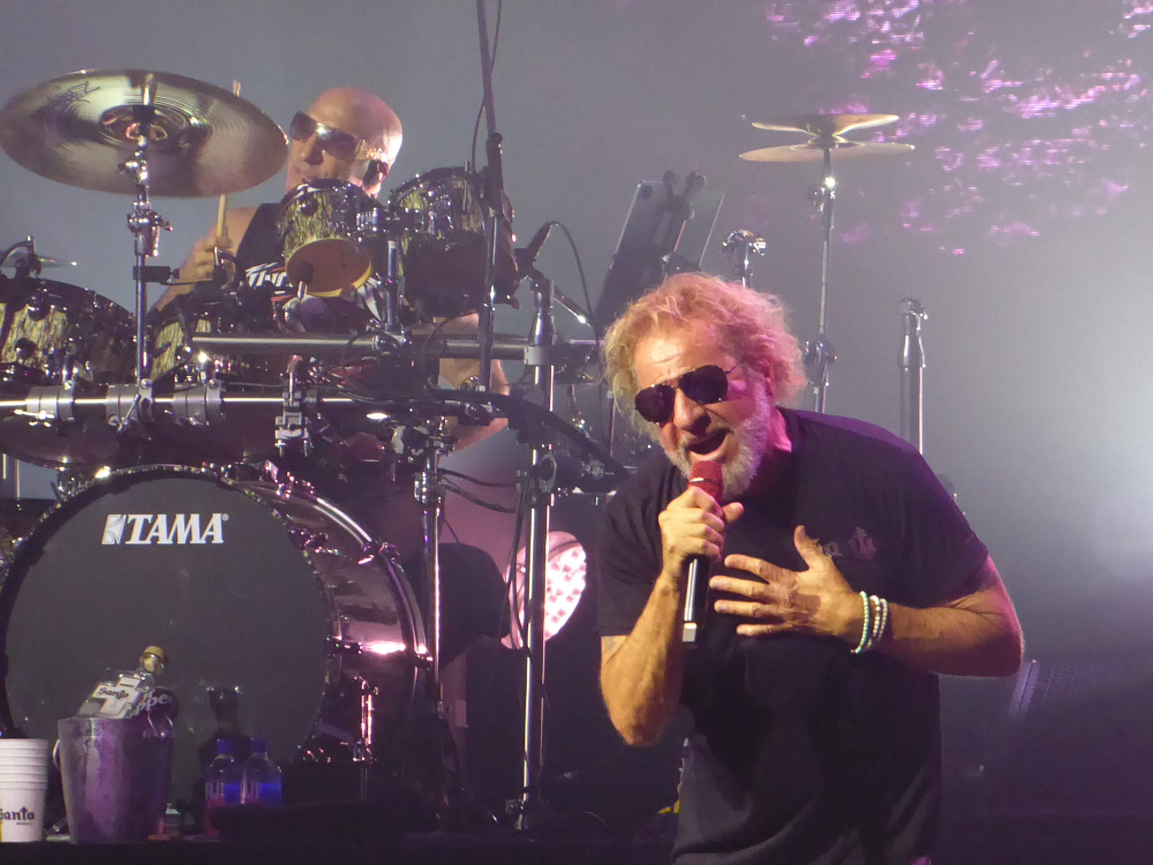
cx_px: 576
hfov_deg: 4.0
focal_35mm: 500
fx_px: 16654
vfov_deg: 3.0
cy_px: 432
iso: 1600
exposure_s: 1/200
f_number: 6
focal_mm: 89.6
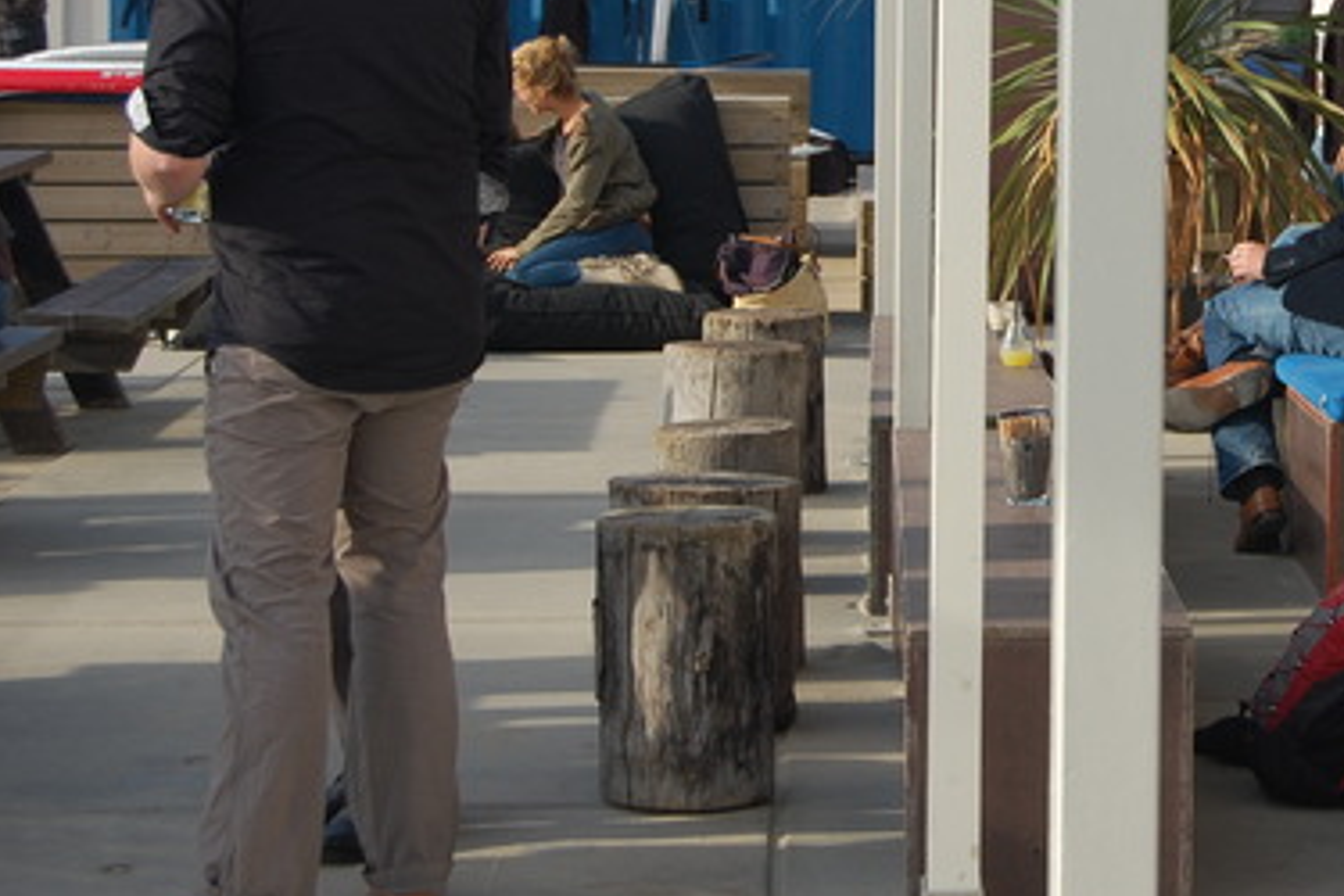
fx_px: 4438
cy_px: 122
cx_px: 1118
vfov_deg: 11.5
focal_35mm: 119
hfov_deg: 17.1
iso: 200
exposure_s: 1/320
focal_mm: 45
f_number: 9
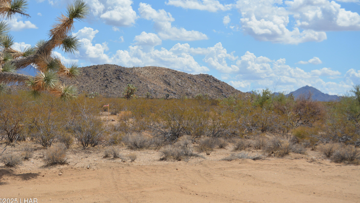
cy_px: 90
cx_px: 179
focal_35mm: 88
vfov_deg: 13.8
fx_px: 836
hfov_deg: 24.3
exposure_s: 1/2000
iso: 400
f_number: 7.1
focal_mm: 55
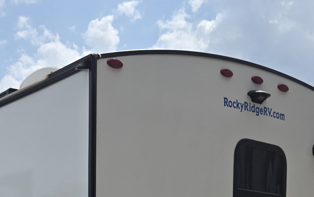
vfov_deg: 16.1
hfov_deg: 26.7
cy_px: 301
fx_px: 633
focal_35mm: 74
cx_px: 20
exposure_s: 1/2797
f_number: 1.8
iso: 25
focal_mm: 5.4
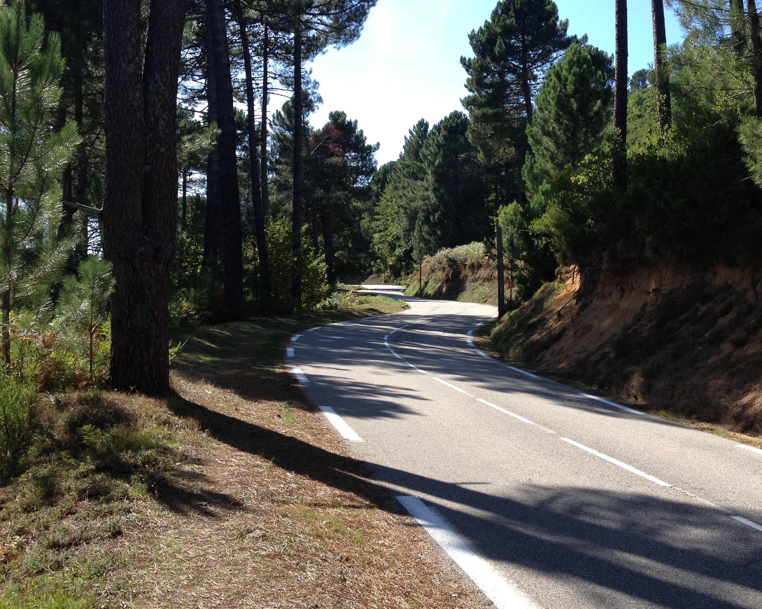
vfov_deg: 33.3
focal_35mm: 45
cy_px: 239
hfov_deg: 40.9
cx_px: 477
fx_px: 1015
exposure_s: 1/800
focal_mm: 4.28
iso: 64
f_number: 2.4
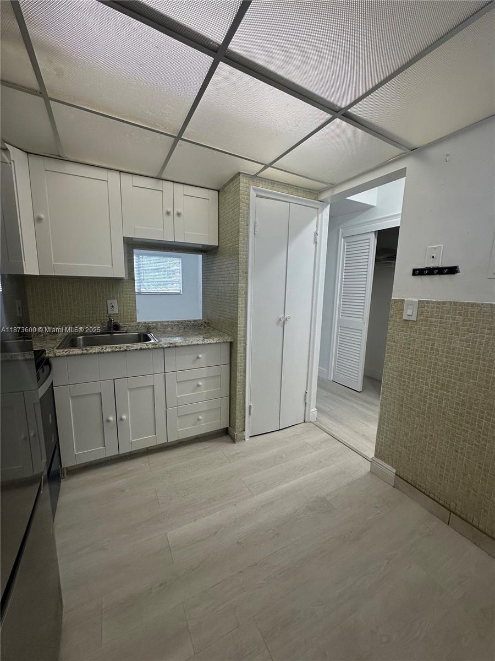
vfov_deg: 102.1
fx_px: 267
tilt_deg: -8.9
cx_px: 248
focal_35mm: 14
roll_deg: -1.7
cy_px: 330
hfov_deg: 85.7
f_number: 2.2
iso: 160
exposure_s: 1/120
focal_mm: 2.22
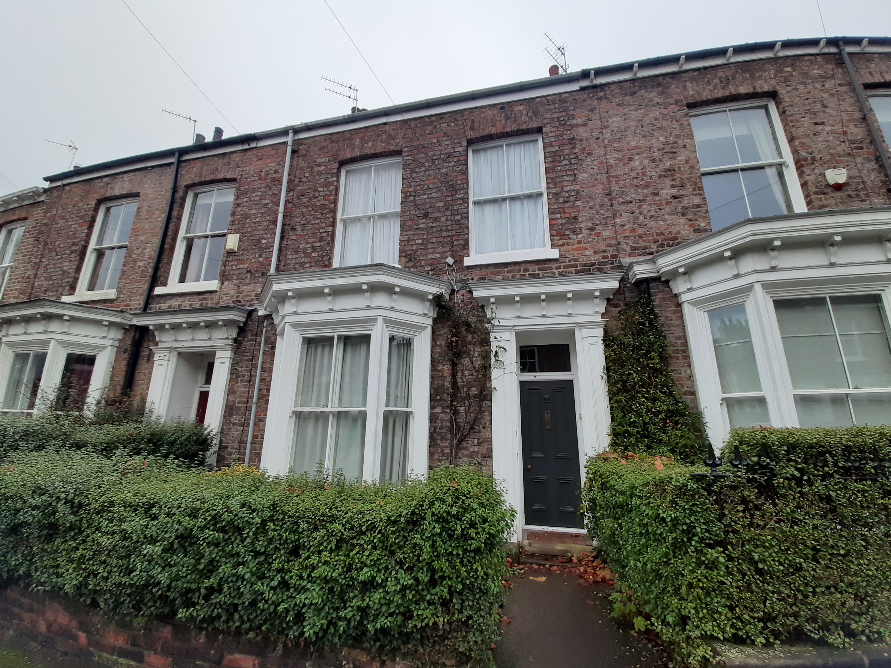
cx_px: 446
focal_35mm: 13
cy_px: 334
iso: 50
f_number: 2.2
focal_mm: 1.42
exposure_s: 1/50
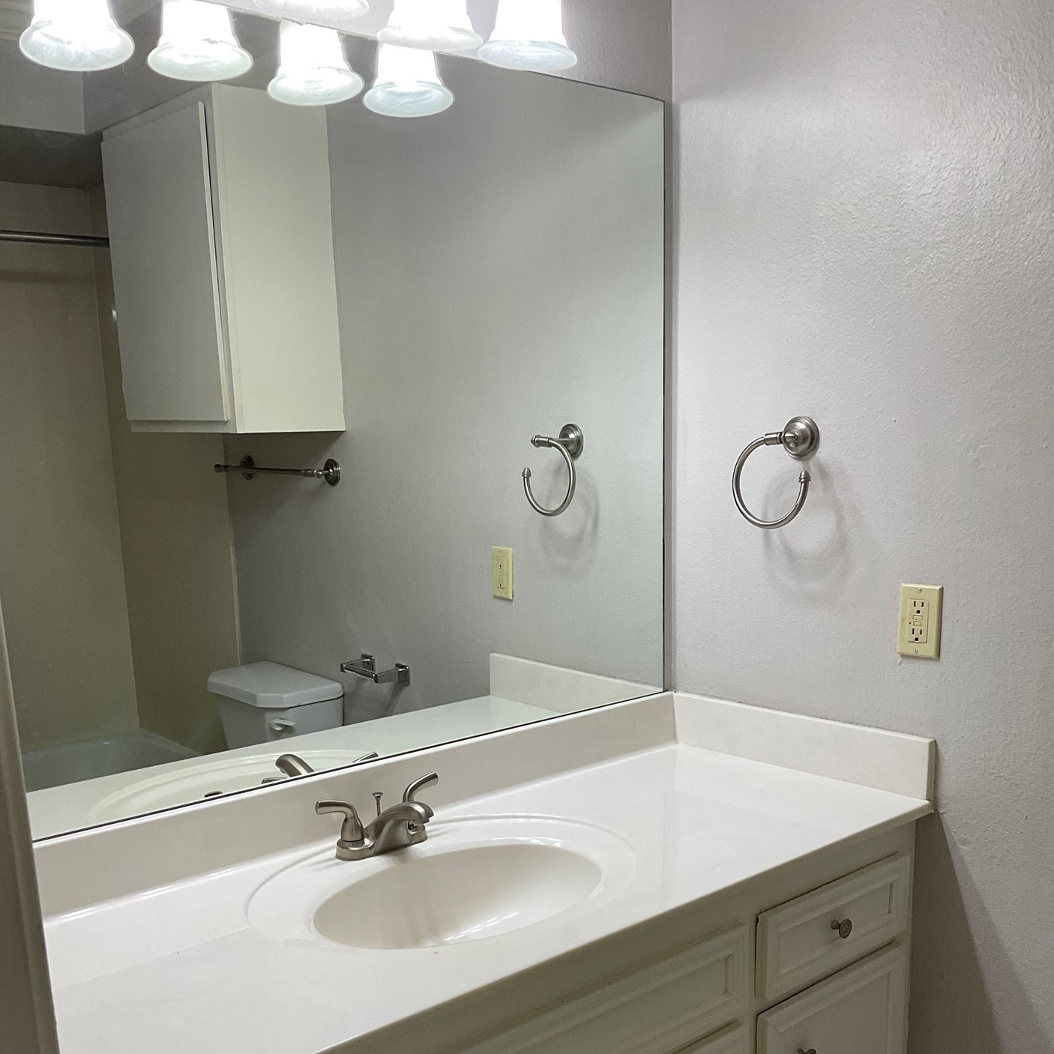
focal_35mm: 35
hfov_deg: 47.2
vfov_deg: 46.5
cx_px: 519
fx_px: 1206
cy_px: 705
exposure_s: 1/120
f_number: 1.8
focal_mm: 3
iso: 50
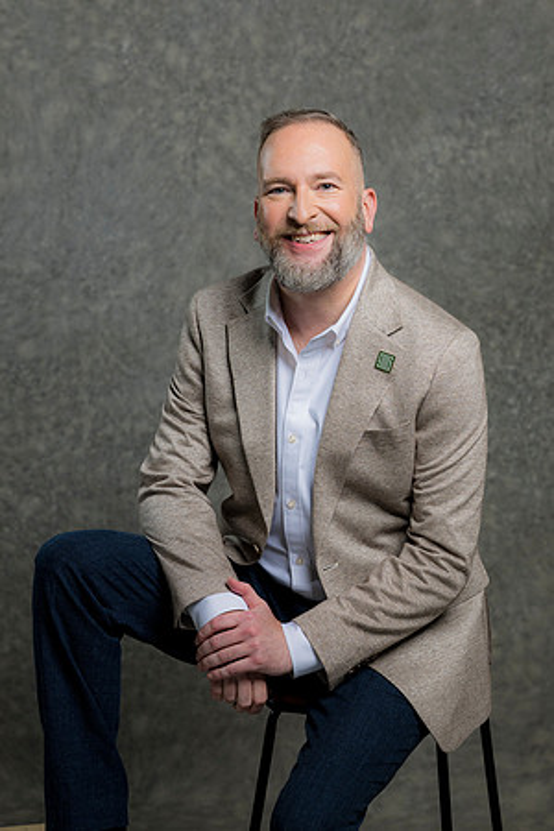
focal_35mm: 85
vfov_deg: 23.9
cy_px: 416
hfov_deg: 16.1
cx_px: 277
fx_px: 1962
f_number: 5
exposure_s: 1/200
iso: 125
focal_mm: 85
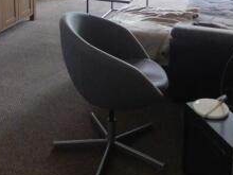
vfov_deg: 21.9
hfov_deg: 31.4
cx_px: 79
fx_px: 411
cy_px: -45
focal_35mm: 61
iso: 400
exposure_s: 1/8
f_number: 3
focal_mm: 4
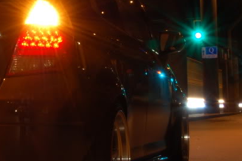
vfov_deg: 10.3
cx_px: 24
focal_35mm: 132
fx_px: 888
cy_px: 67
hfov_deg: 15.3
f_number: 29
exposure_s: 13
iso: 200
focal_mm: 35
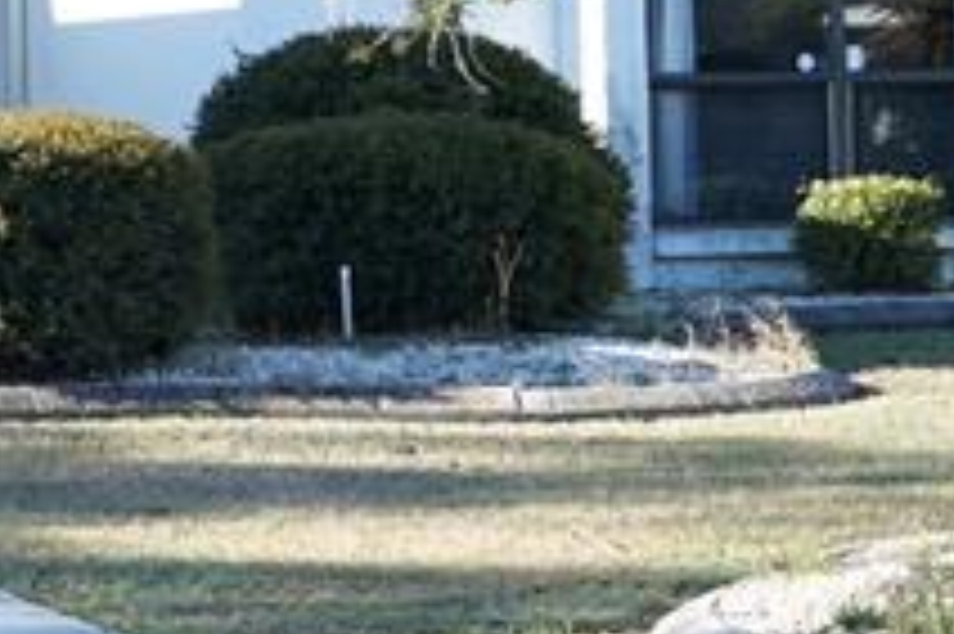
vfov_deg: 7.8
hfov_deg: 11.2
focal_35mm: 174
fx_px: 4607
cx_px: -652
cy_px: -40
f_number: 6.3
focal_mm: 36
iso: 100
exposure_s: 1/100
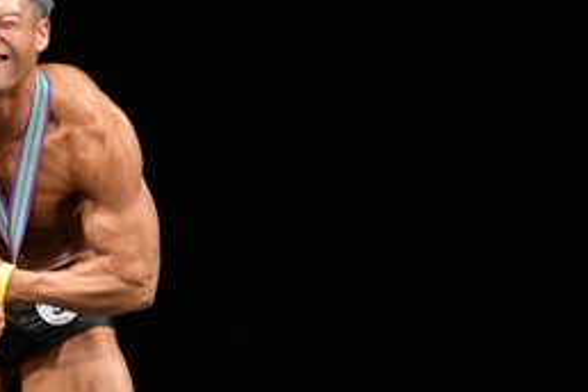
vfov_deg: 1.7
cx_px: 19
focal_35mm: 811
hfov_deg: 2.5
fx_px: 13245
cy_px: 367
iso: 3200
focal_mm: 180
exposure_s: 1/400
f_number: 5.6
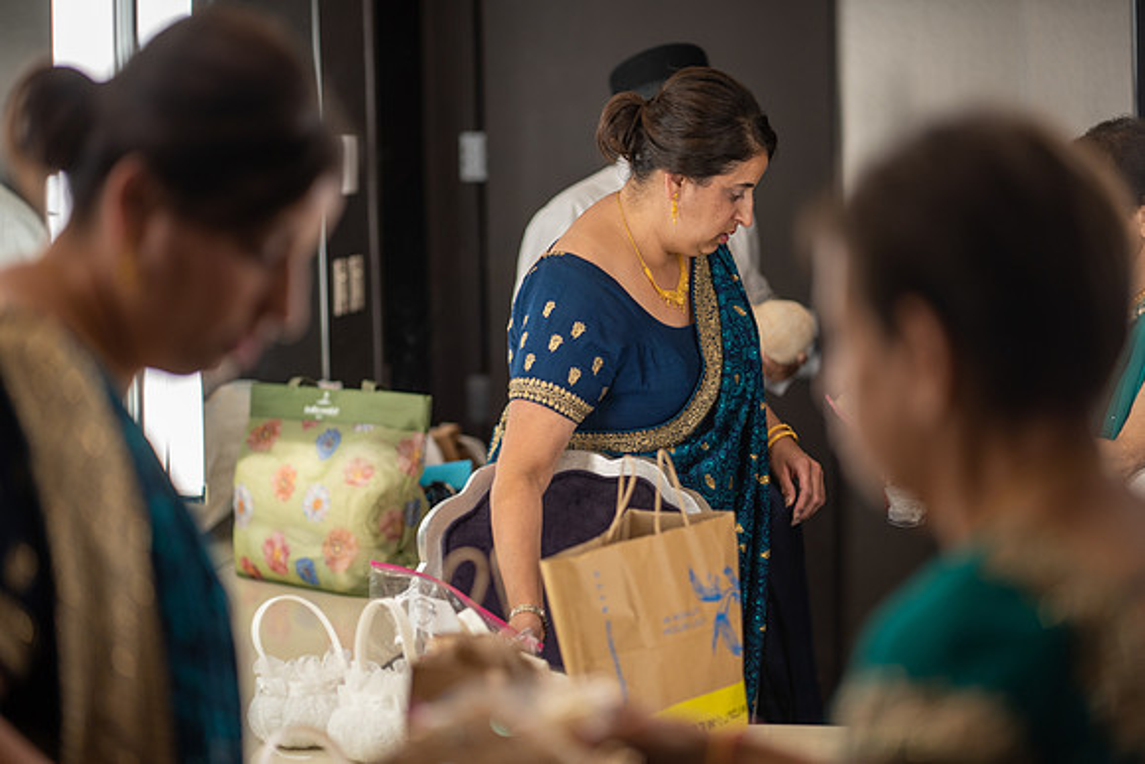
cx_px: 572
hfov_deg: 23.9
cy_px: 382
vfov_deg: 16.1
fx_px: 2704
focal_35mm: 85
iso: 160
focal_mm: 85
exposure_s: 1/160
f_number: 1.8
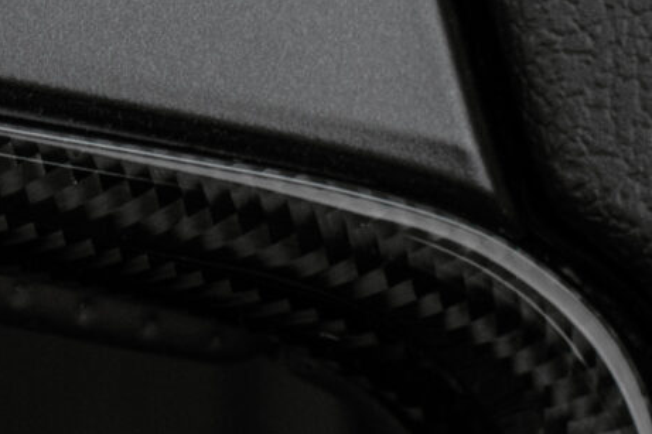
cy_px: -289
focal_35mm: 292
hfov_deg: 7.0
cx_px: -151
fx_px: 5282
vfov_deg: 4.7
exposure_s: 1/125
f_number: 6.3
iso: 500
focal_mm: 35
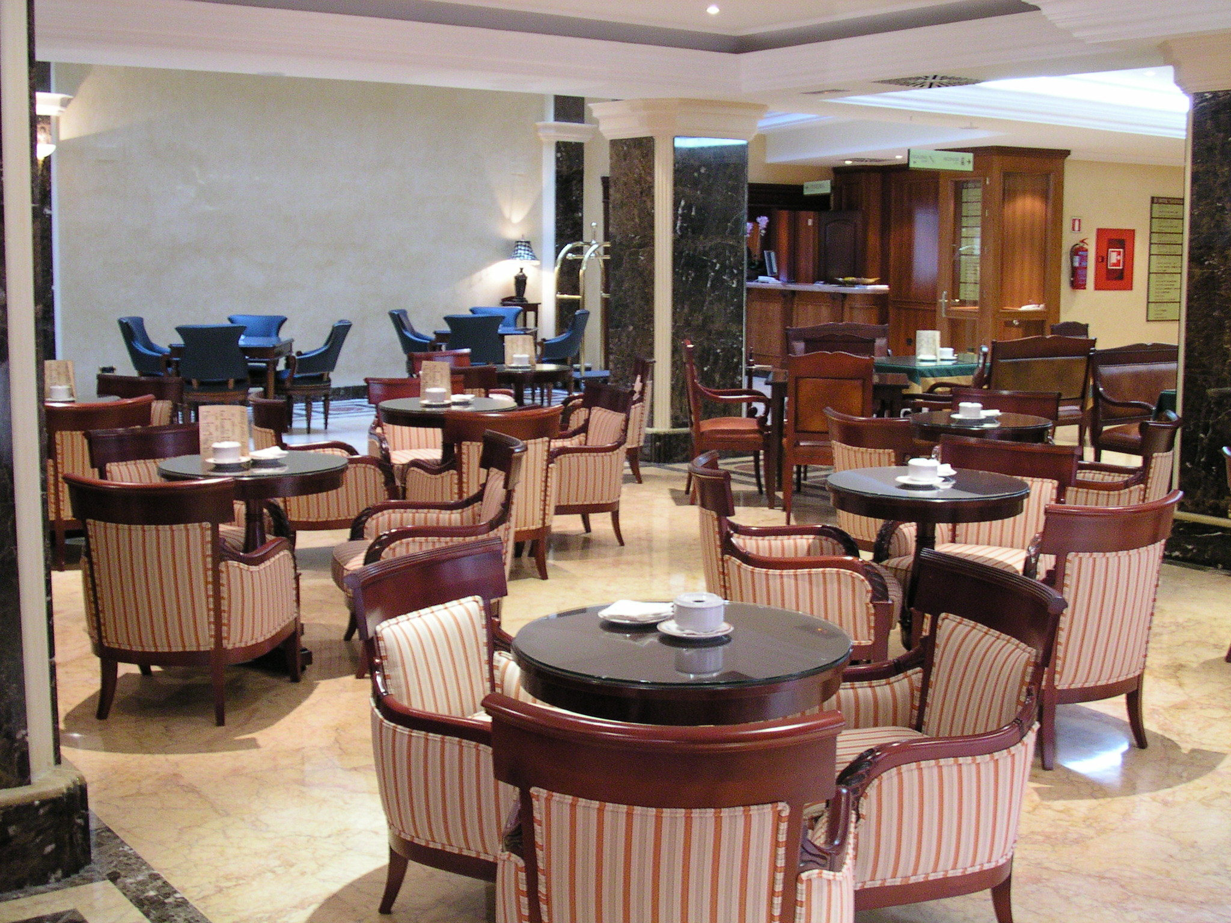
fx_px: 1529
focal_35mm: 43
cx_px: 616
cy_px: 462
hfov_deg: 43.9
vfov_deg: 33.6
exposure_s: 1/5.3
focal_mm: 6.6
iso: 244
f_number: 2.9
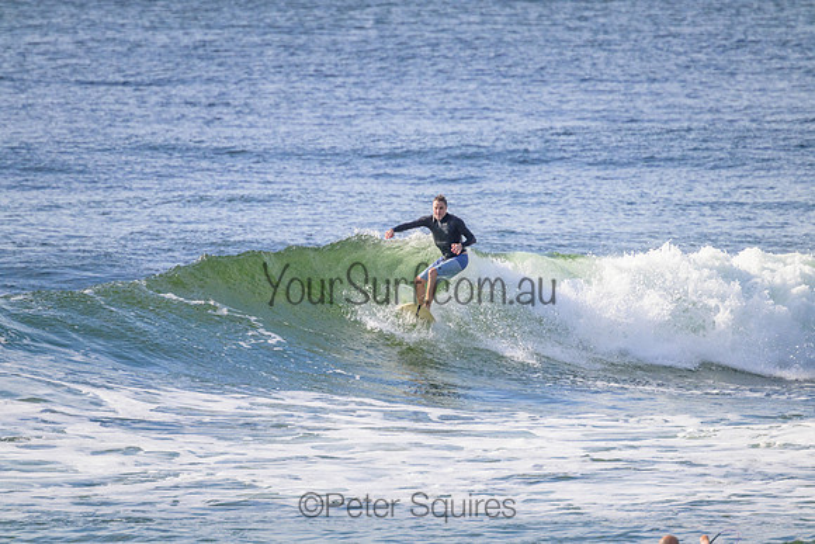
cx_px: 408
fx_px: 18114
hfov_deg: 2.6
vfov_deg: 1.7
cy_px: 272
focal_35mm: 800
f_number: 11
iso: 1100
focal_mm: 800
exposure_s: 1/2000
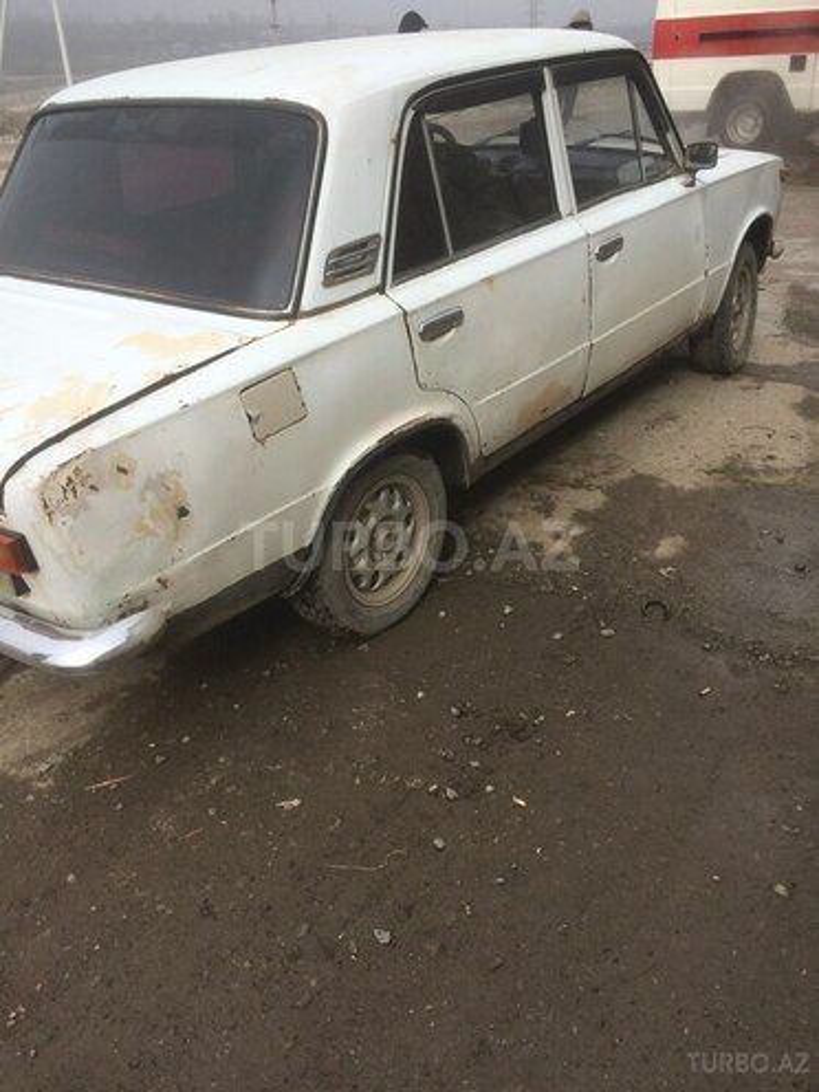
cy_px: 546
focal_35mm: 29
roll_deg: +5.0
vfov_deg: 61.7
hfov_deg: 48.2
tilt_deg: -30.0
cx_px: 410
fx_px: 915
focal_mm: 4.15
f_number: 2.2
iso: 32
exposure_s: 1/1466
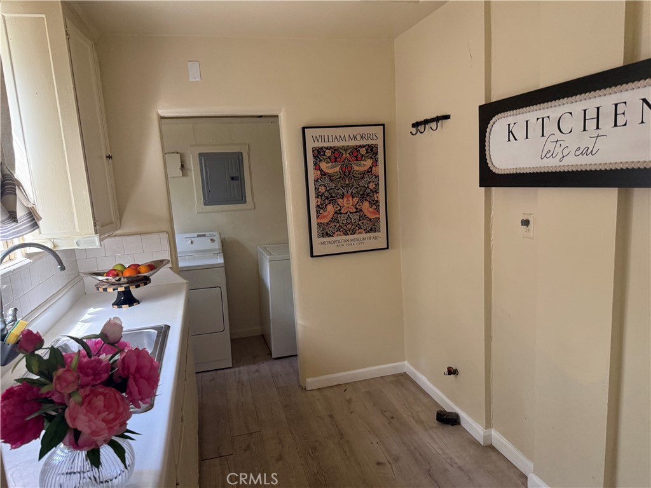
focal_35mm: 24
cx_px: 326
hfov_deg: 71.6
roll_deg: +2.5
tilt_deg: -7.9
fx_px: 451
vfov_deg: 56.8
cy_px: 244
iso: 250
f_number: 1.78
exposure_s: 1/60
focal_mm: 6.76
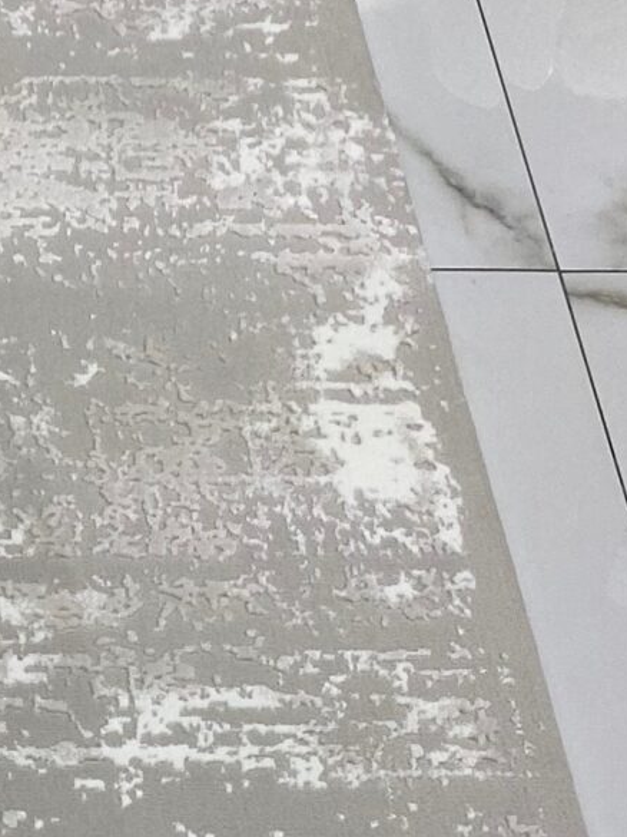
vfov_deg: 16.3
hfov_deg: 11.7
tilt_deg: -57.8
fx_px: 2753
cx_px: -624
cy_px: 1114
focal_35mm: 114
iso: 50
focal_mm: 4.25
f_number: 1.8
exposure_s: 1/100
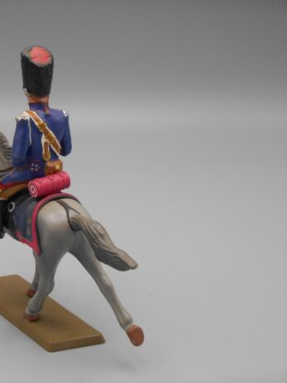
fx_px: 1040
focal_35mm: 94
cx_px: 34
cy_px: 192
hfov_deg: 15.6
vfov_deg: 20.9
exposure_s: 1/250
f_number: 4.5
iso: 320
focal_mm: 12.5
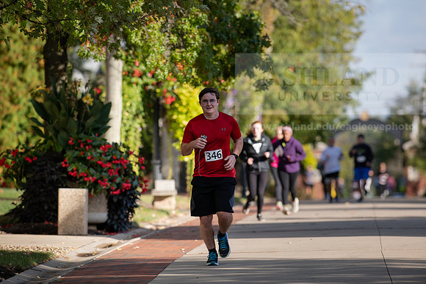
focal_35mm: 300
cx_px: 213
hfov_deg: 6.9
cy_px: 142
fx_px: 3551
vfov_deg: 4.6
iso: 200
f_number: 4.5
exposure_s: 1/500
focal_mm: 300
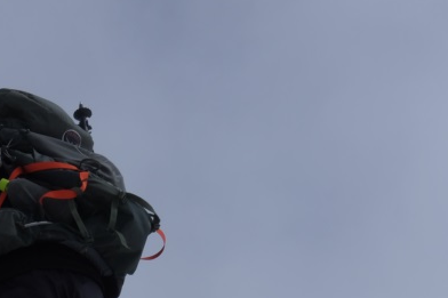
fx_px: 933
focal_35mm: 75
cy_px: 378
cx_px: -157
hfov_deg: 23.4
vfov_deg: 17.2
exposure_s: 1/420
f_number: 14
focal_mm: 16
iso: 200
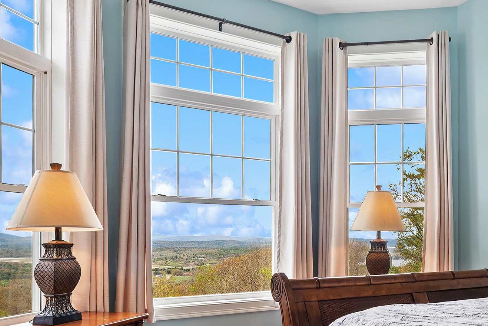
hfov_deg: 52.1
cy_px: 233
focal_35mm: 35
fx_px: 474
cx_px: 364
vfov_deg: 37.2
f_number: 9
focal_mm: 10
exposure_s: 1/15
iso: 320
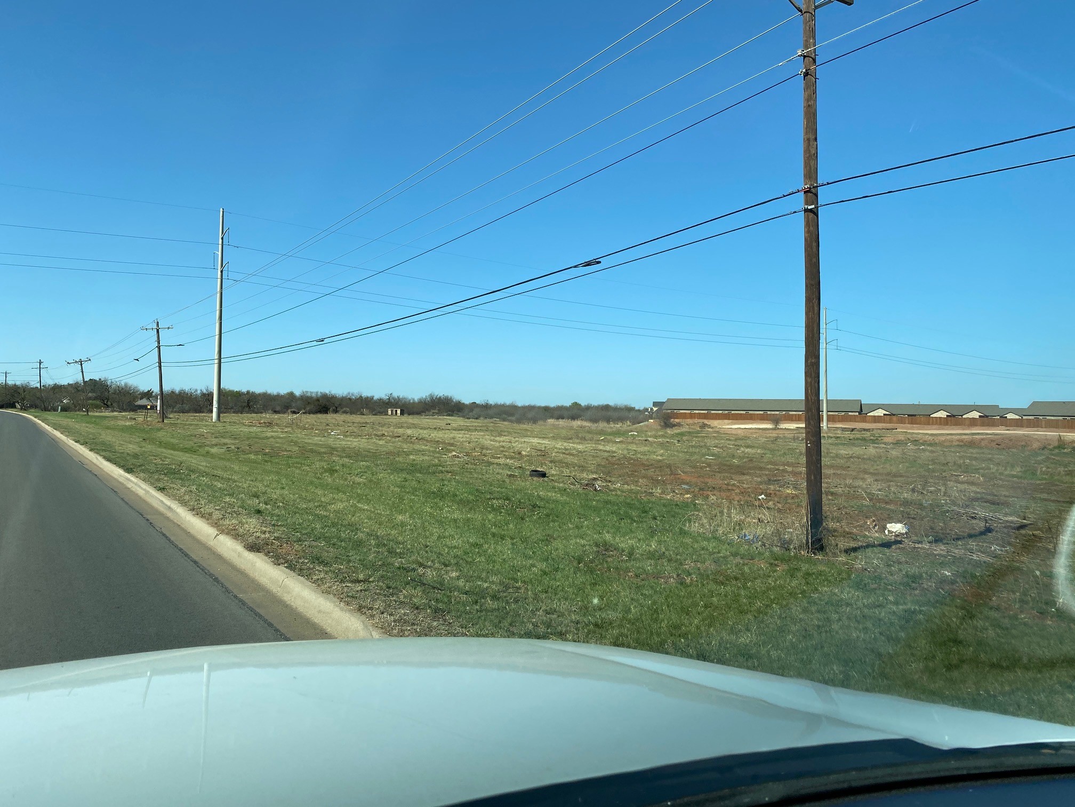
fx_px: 807
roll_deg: +1.0
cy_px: 404
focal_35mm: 26
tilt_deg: +2.9
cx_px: 538
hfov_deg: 67.3
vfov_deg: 53.1
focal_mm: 4.25
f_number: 1.8
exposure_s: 1/2410
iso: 32
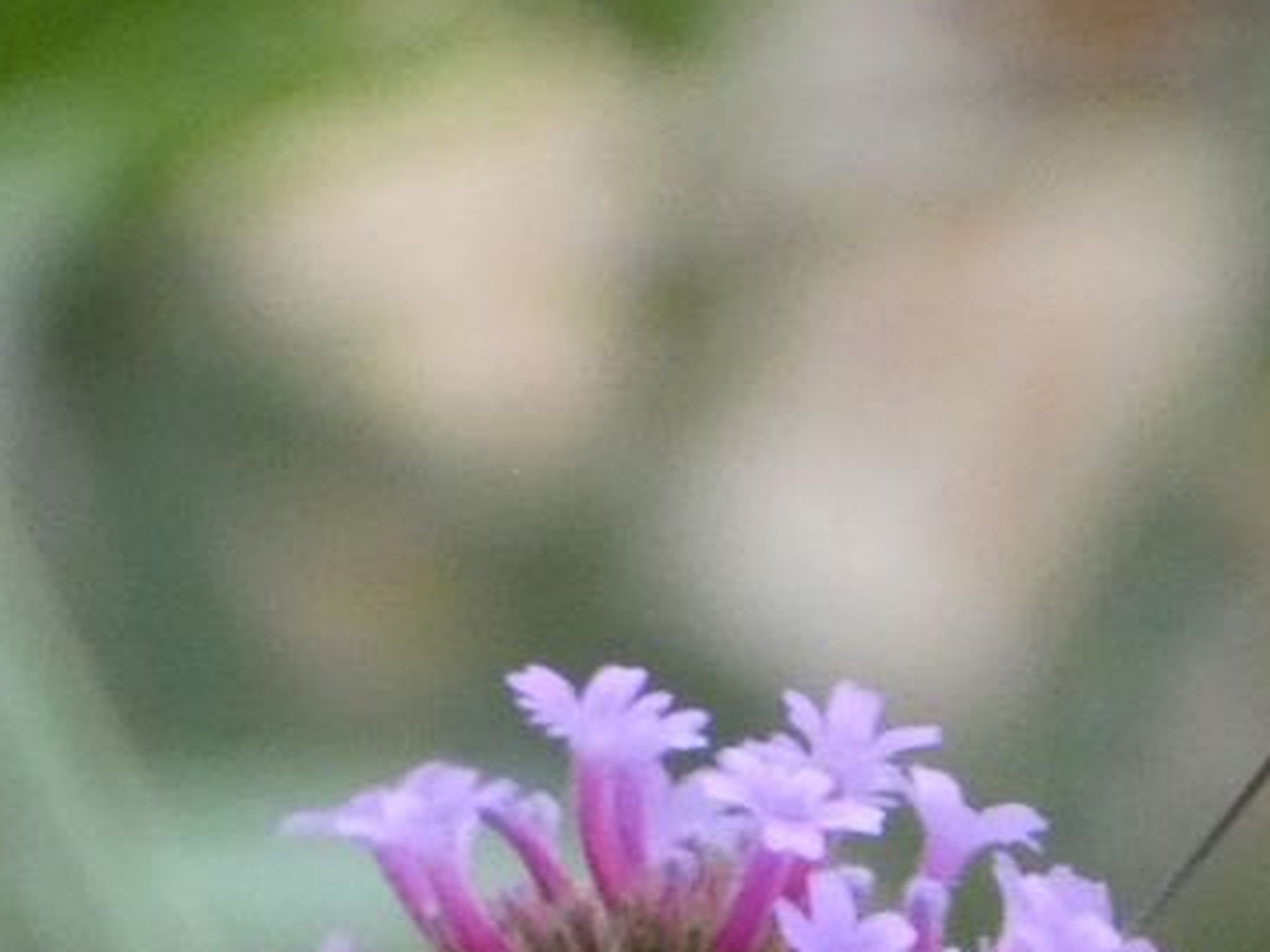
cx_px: 1431
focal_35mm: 1075
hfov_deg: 1.8
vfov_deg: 1.4
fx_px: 39440
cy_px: 977
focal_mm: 81.4
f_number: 5.6
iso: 800
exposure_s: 1/100
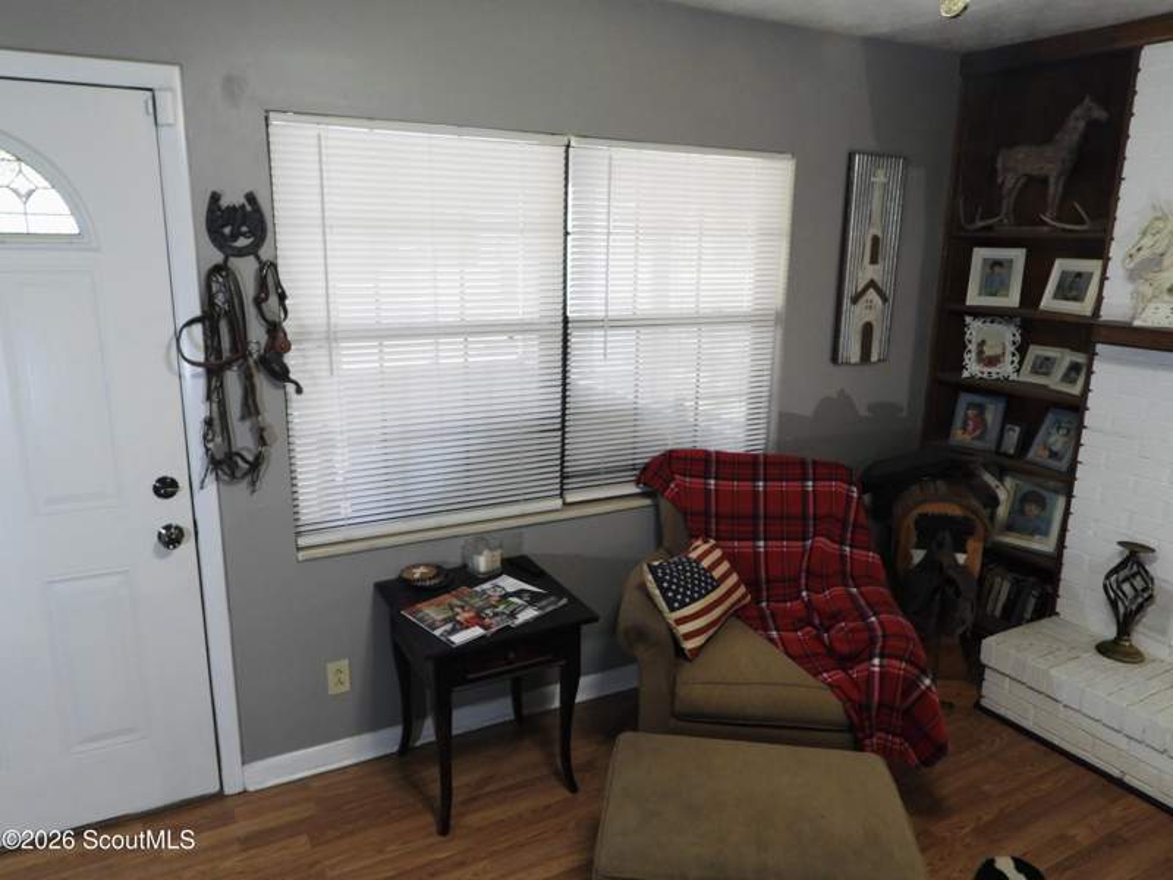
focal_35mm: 24
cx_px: 586
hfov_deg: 71.6
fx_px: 813
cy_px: 440
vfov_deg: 56.8
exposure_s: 1/30
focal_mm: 4.3
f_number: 2.8
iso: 250
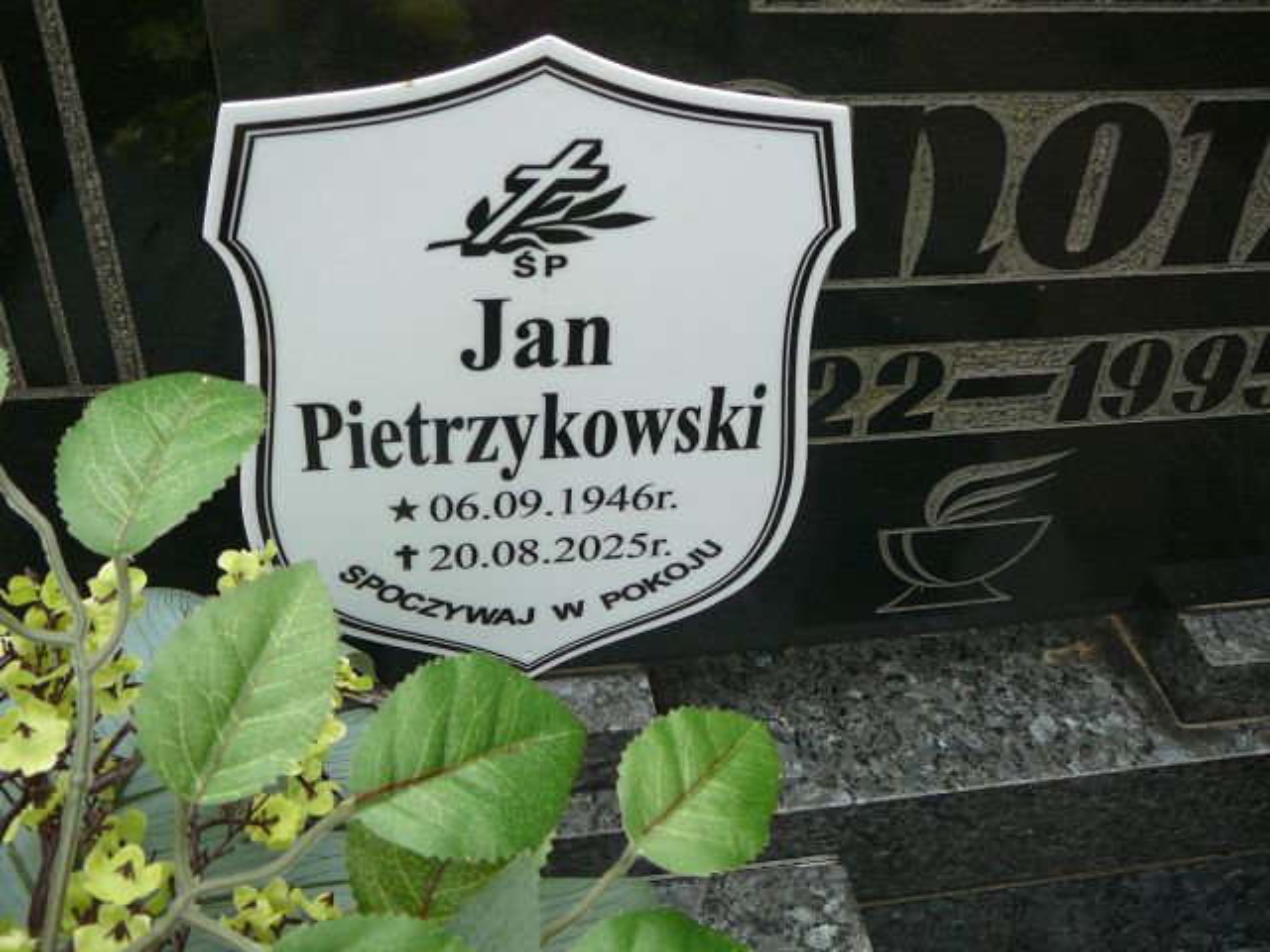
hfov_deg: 52.6
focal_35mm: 35
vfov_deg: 40.7
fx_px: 1284
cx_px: 635
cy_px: 476
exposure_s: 1/250
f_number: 2.8
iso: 80
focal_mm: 5.2
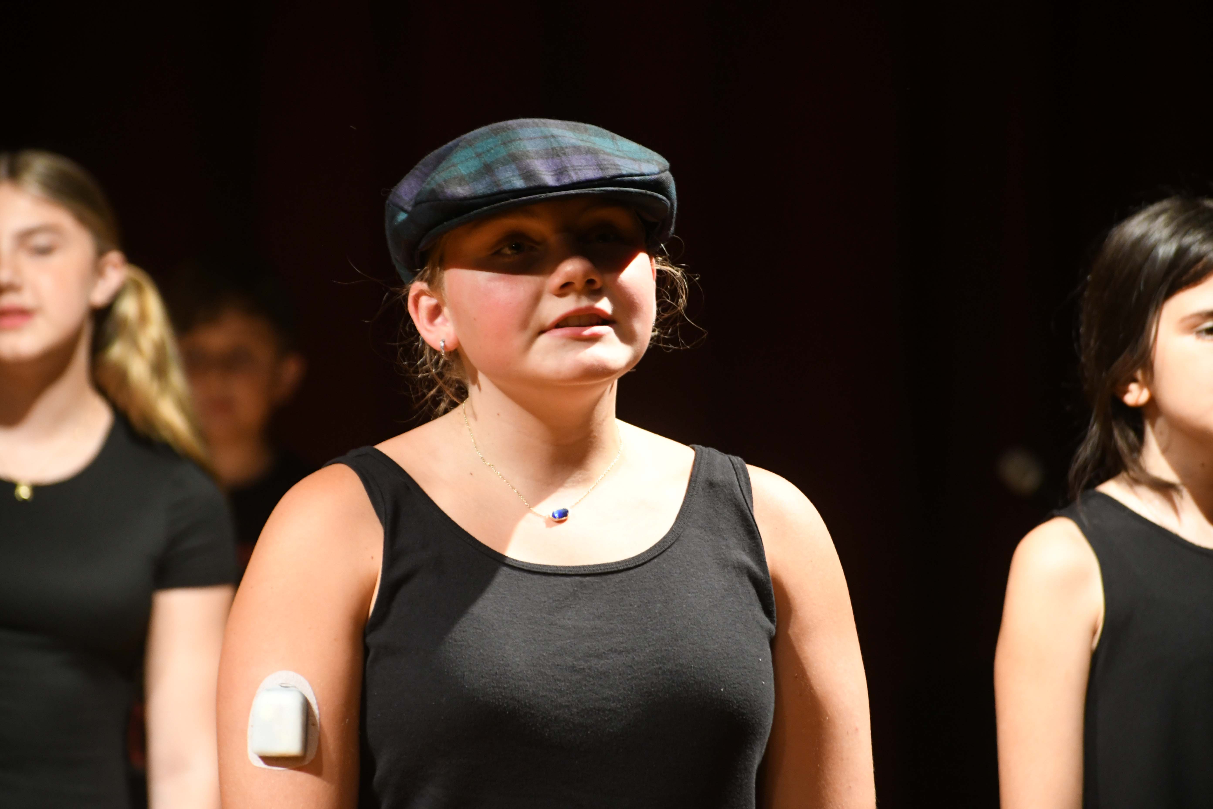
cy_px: 404
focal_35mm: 232
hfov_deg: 8.9
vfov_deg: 5.9
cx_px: 606
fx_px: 7816
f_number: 5.6
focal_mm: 155
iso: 2500
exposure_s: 1/160
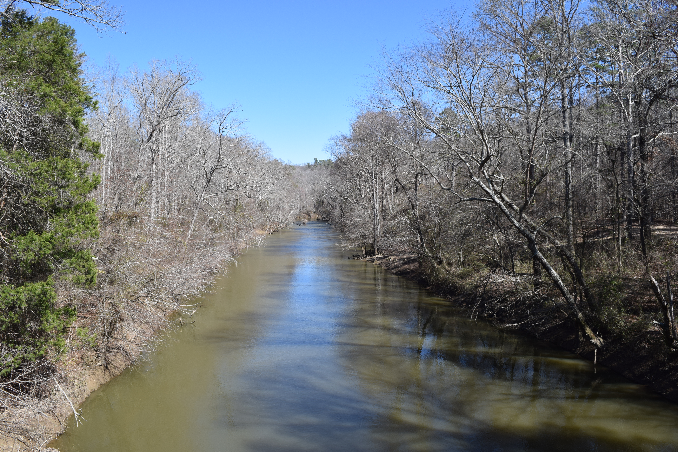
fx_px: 508
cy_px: 226
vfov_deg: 47.9
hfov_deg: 67.4
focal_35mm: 27
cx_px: 339
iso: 200
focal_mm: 18
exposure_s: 1/320
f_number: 9
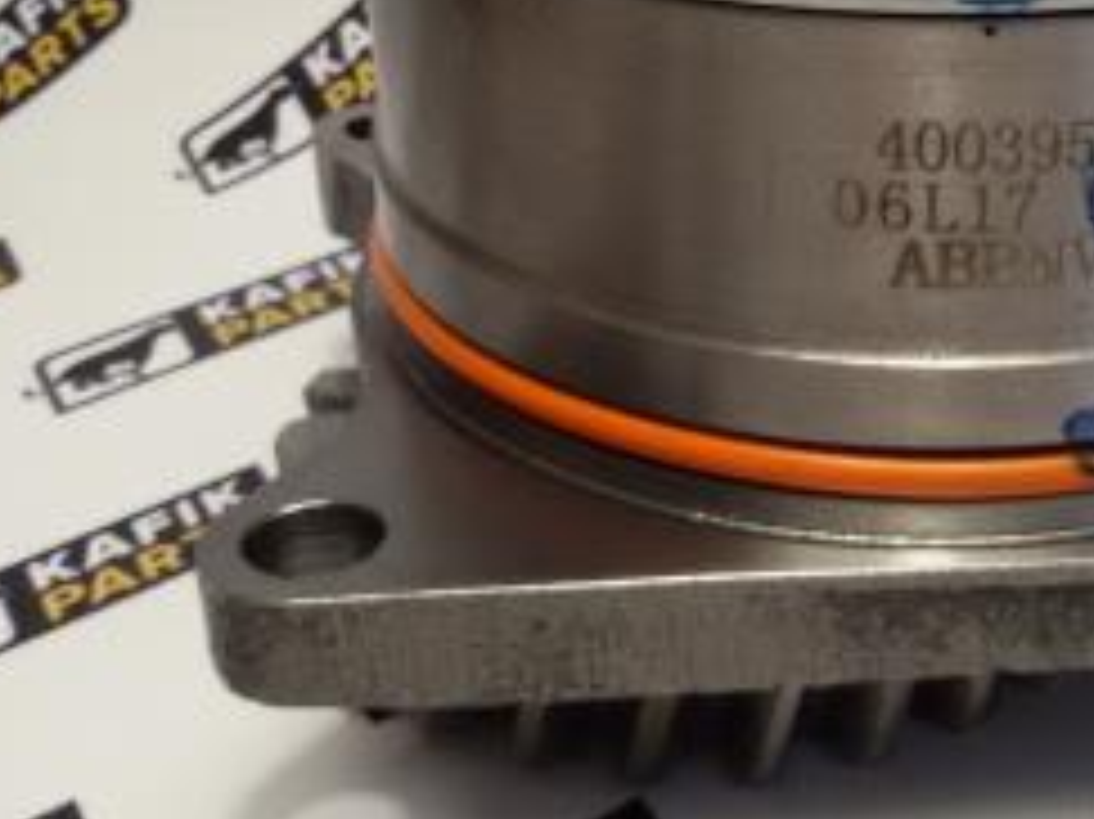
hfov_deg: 27.2
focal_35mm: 69
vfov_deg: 21.2
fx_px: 2180
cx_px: 977
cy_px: 227
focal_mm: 2.93
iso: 64
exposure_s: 1/33
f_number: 2.4
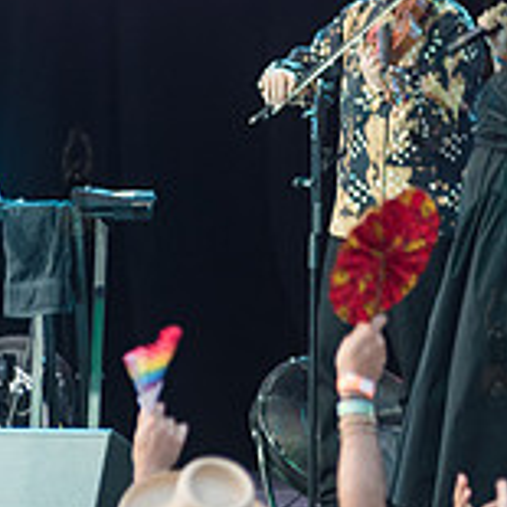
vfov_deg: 3.0
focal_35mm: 587
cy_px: 21
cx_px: 497
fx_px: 9727
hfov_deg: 3.0
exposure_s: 1/160
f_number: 4
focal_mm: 185
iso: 1000
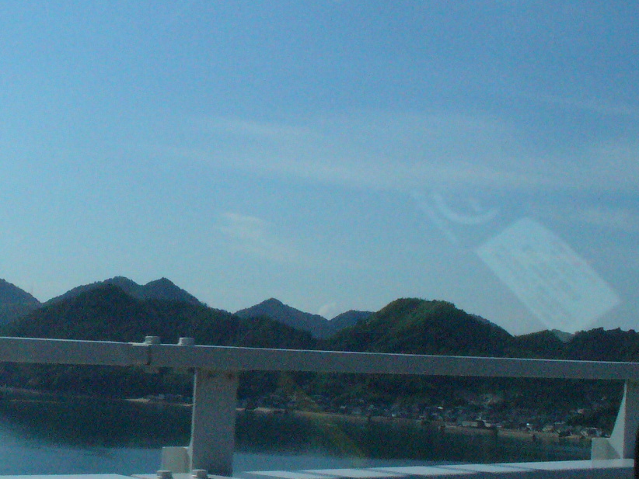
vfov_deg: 20.4
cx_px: 155
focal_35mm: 72
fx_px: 1329
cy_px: 301
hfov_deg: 26.7
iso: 400
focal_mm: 6.1
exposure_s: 1/2000
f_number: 5.6
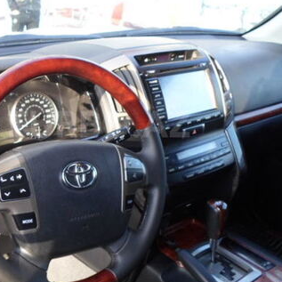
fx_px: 424
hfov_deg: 36.5
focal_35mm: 46
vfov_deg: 36.7
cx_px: 99
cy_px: 124
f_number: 2.5
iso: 80
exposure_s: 1/60
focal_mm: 4.5
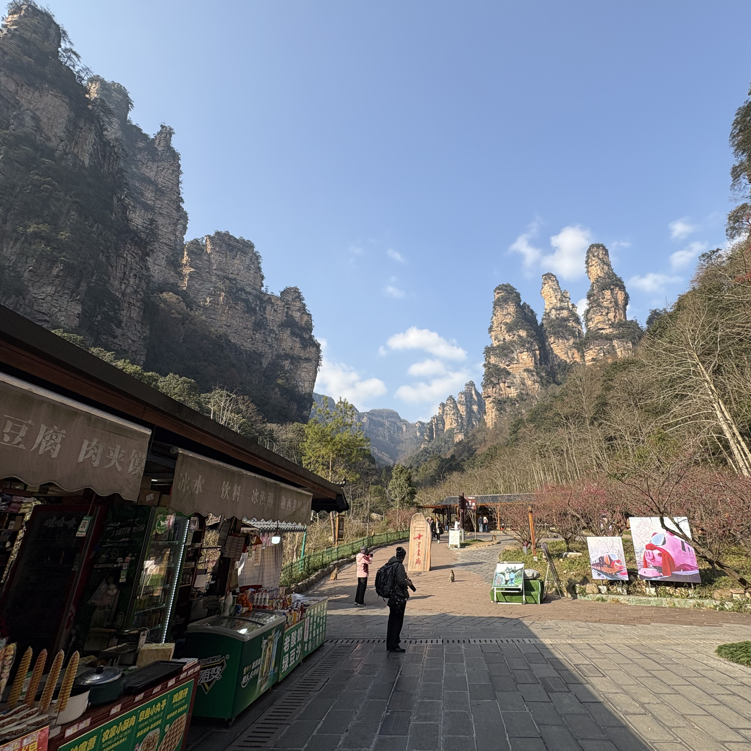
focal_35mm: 17
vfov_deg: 84.0
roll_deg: -0.8
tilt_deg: +23.7
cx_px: 413
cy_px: 374
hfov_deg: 83.7
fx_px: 417
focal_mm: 2.22
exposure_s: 1/1178
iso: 50
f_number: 2.2
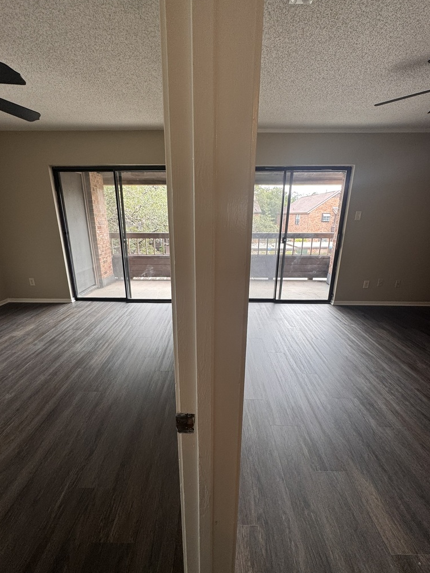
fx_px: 248
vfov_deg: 98.2
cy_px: 290
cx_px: 209
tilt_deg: -16.7
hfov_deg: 81.7
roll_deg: +0.4
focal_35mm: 15
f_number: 2.2
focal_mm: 2.22
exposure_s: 1/120
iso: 80
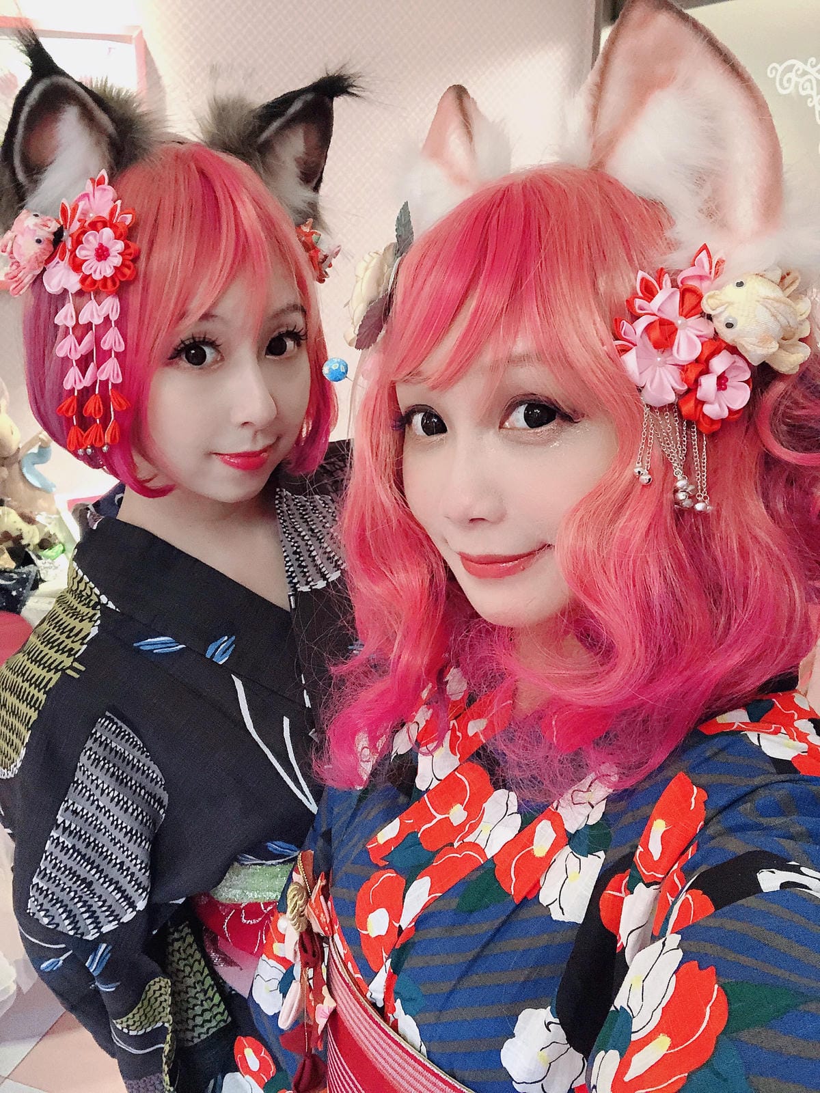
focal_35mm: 32
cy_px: 546
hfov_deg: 44.2
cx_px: 410
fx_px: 1011
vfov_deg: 56.8
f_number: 2.2
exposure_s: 1/20
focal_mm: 2.87
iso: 160
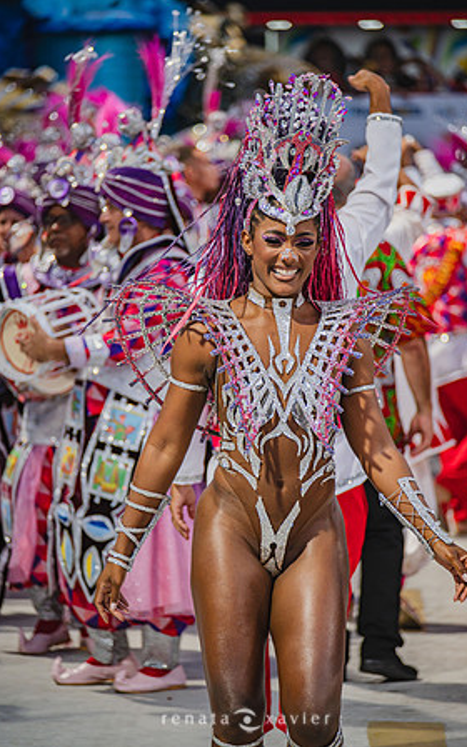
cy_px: 374
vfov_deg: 9.8
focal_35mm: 215
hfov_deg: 6.1
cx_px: 243
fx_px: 4378
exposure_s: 1/250
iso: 800
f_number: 5.6
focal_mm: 210
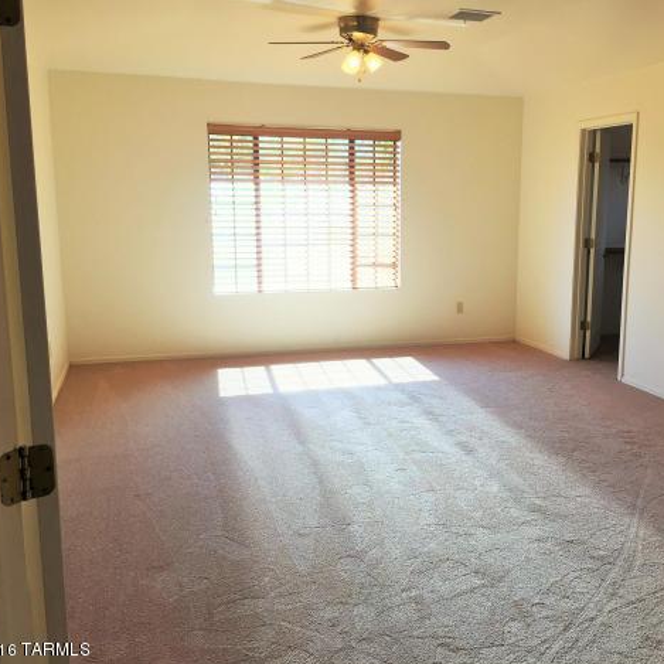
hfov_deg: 46.9
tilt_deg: -9.3
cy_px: 338
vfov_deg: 47.2
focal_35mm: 35
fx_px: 760
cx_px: 409
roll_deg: -1.5
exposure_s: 1/120
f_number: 2.2
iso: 64
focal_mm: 4.15
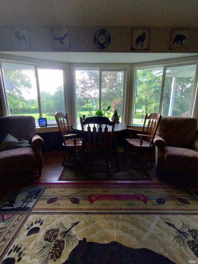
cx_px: 99
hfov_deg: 78.1
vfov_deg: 94.5
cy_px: 132
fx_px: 122
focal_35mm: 16
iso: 366
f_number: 2.2
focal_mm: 1.66
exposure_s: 1/30
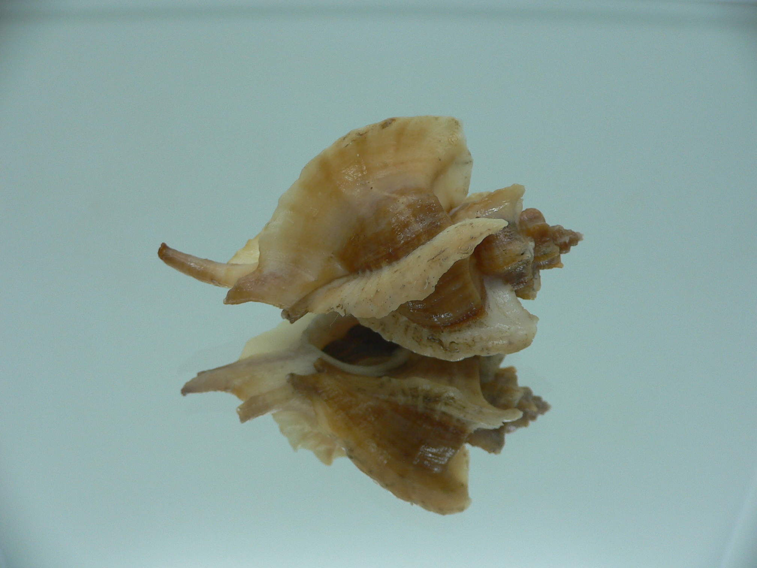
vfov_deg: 40.7
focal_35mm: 35
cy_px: 284
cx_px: 378
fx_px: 765
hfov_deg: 52.6
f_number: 2.8
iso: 80
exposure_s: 1/60
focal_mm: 4.6
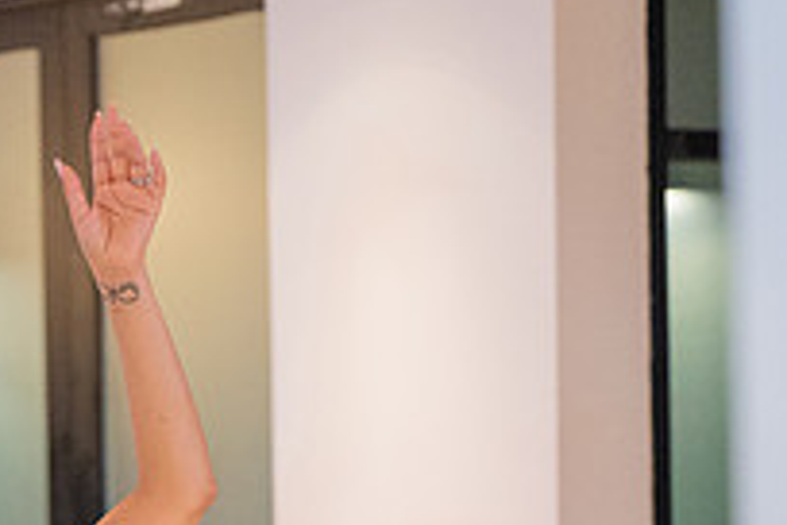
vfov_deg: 6.3
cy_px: 697
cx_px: -262
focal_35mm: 216
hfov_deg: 9.3
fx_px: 4722
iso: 1600
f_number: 2.8
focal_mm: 70
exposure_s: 1/125
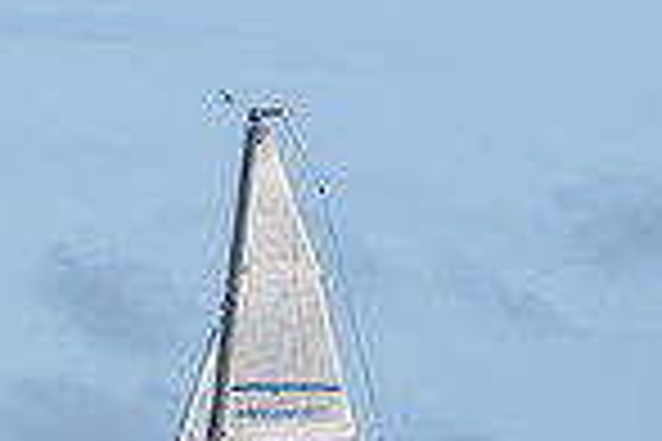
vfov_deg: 1.3
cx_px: 200
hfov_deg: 2.0
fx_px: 19196
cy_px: 787
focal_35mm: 1044
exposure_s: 1/1600
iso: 320
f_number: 6.3
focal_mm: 200
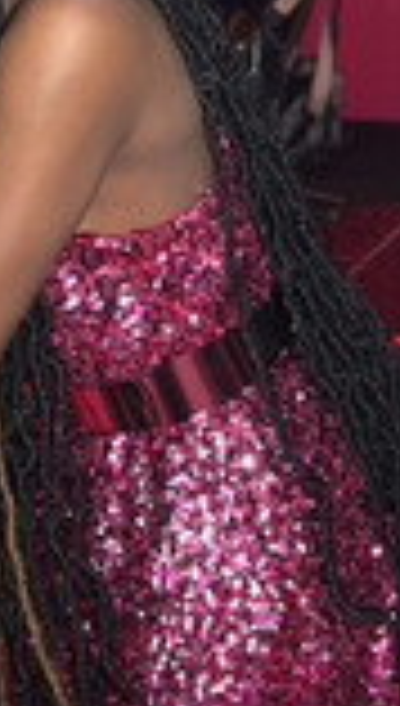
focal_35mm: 96
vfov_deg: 21.7
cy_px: 85
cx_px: -272
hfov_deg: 11.9
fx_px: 1800
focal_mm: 32
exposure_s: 1/125
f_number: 5
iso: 2500
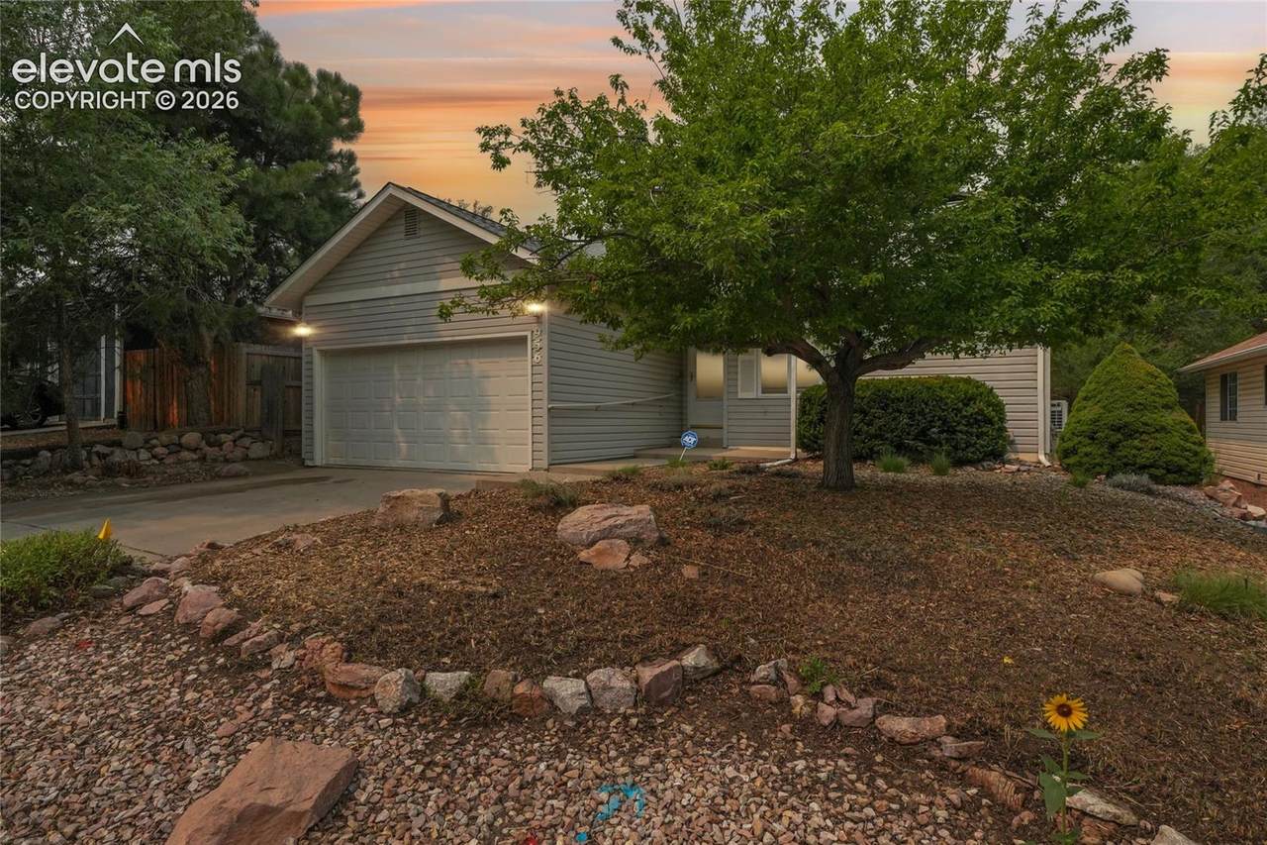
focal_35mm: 19
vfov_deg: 64.0
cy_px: 422
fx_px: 676
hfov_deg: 86.3
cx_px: 634
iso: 800
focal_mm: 12.8
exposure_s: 1/1250
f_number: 8
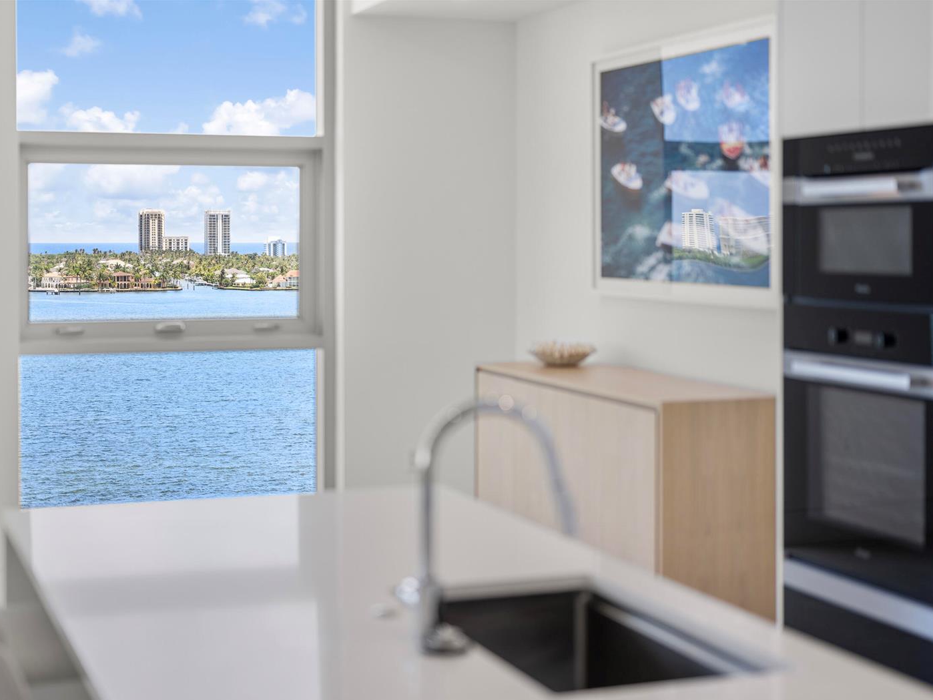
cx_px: 418
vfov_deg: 26.6
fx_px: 1483
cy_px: 355
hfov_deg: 34.9
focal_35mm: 55
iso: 64
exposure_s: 1/160
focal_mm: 50
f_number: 2
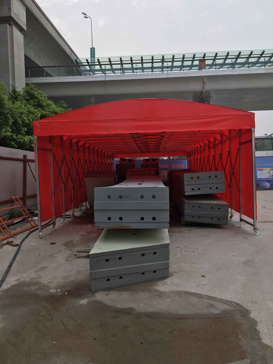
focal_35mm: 29
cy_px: 182
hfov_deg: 48.2
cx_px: 136
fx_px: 305
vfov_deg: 61.7
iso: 25
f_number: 2.2
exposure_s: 1/370
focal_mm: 4.15
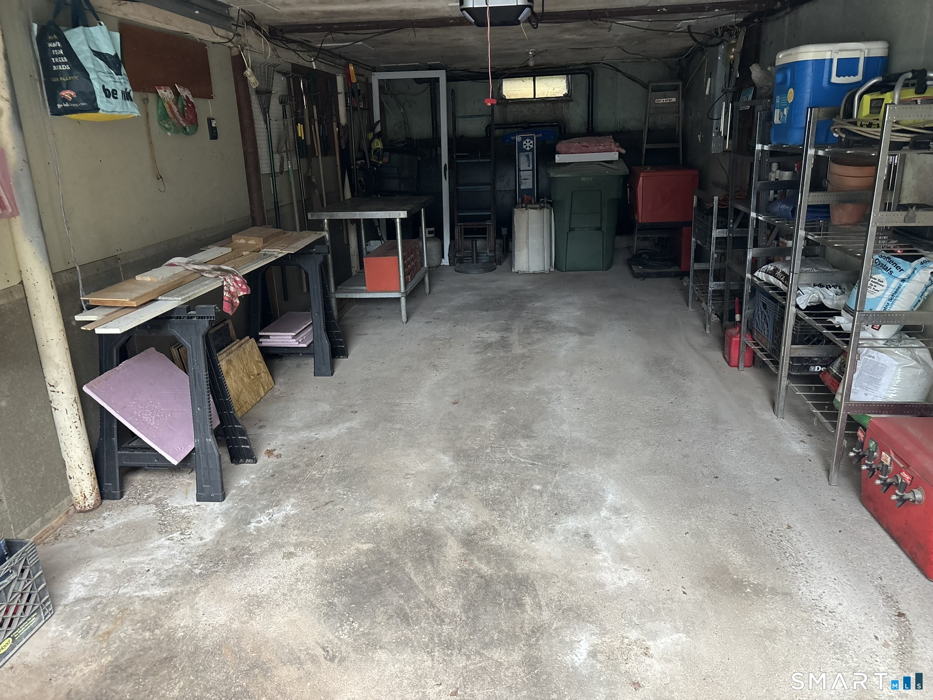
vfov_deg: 53.1
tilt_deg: -19.4
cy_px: 350
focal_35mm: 26
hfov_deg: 67.3
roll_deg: +1.9
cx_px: 466
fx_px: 701
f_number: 1.6
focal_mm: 5.96
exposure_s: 1/60
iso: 200
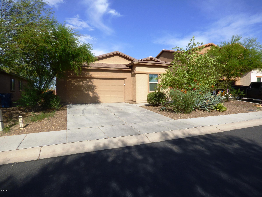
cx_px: 131
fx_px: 151
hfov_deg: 81.7
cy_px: 98
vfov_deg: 66.0
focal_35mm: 20
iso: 100
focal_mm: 3.58
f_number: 6.3
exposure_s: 1/640
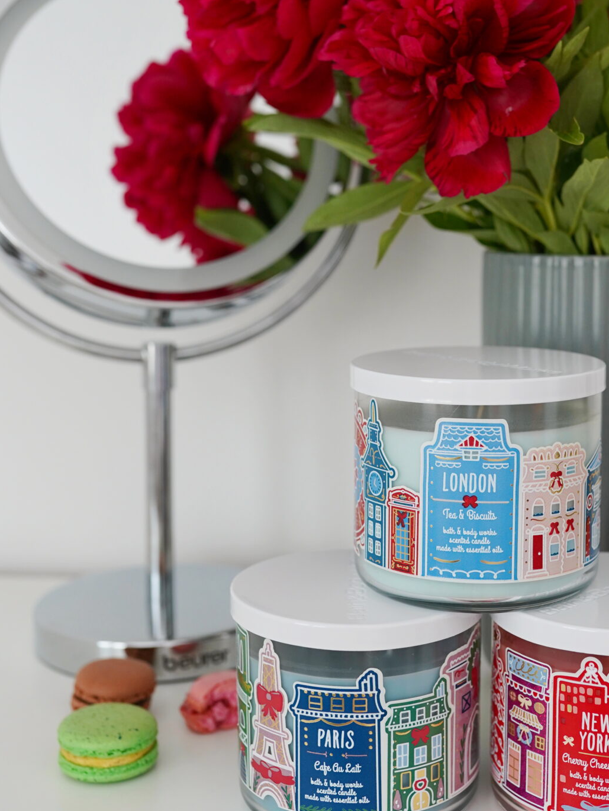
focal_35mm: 53
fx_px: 1243
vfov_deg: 36.0
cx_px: 396
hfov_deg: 27.4
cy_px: 306
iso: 1000
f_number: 3.5
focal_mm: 35
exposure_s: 1/200
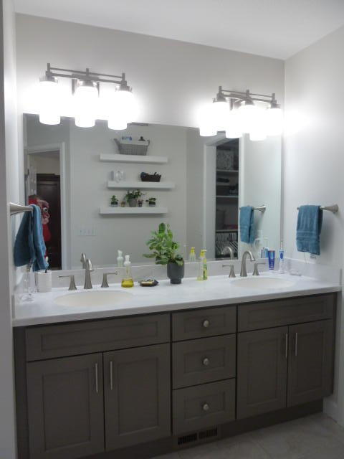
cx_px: 172
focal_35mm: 25
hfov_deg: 54.9
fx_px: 331
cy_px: 230
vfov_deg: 69.4
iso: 160
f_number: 3.3
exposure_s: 1/30
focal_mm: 4.1
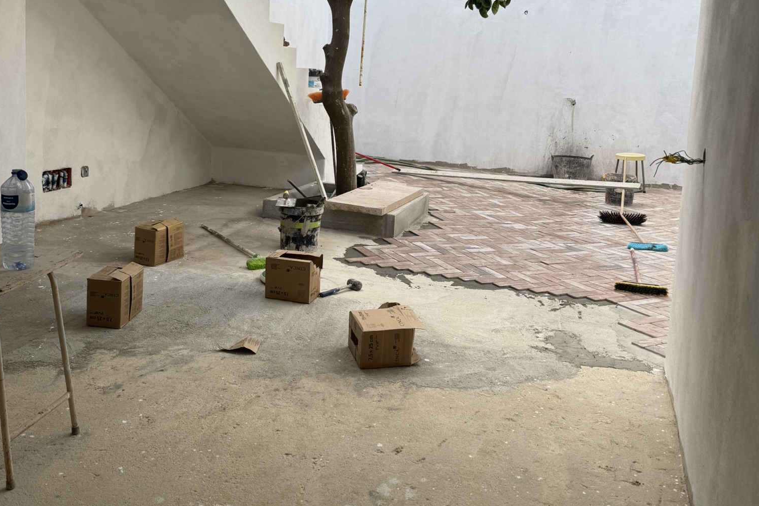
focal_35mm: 34
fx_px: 717
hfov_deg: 55.8
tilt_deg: -6.4
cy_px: 153
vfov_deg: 38.2
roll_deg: -3.4
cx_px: 373
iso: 80
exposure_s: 1/952
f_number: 1.78
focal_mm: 6.76
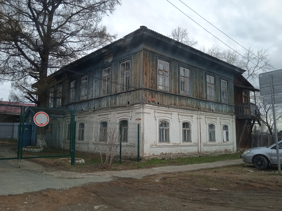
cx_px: 141
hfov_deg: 63.4
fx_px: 228
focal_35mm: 28
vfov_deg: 49.7
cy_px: 106
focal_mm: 3.43
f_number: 2.2
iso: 100
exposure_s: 1/284
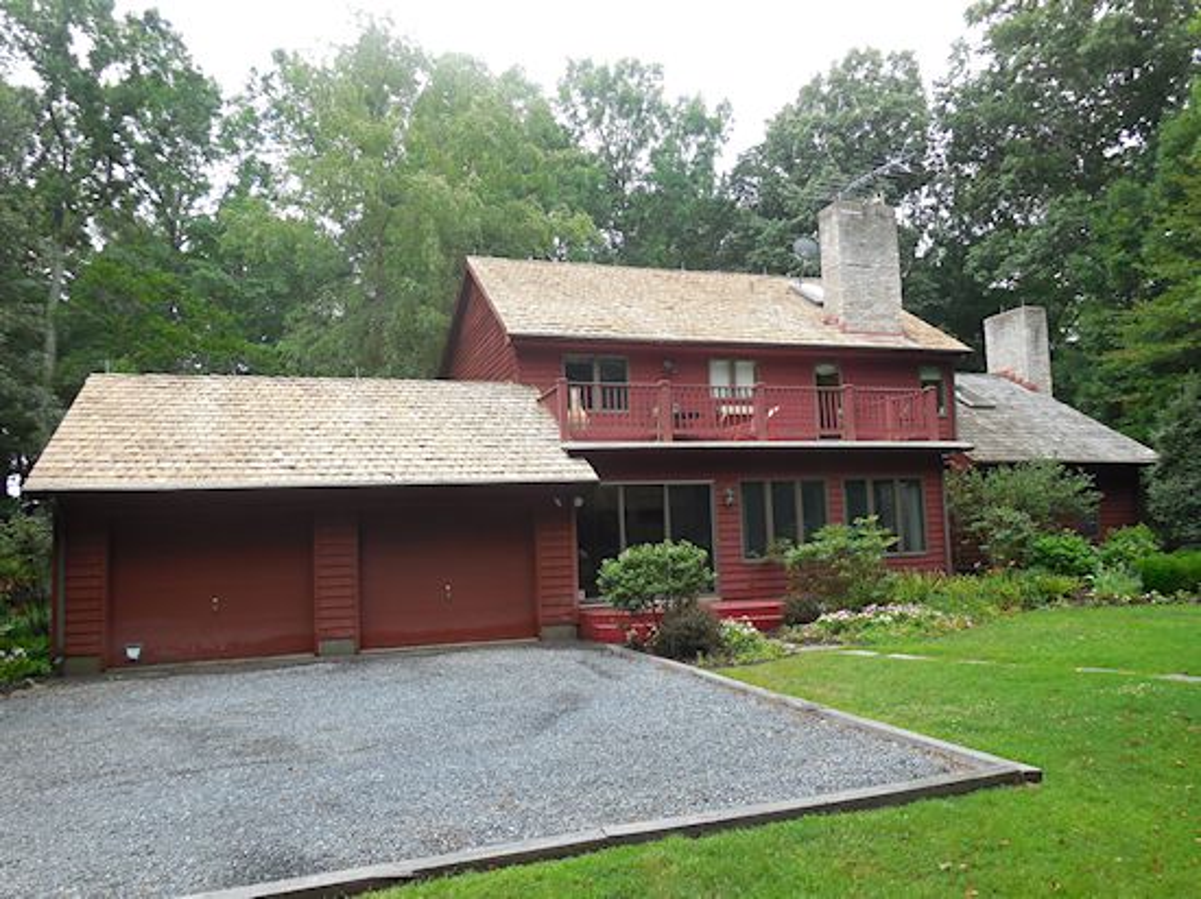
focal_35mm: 25
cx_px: 600
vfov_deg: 54.8
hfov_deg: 69.4
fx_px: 867
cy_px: 450
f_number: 3.1
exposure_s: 1/250
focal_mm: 4.5
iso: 125
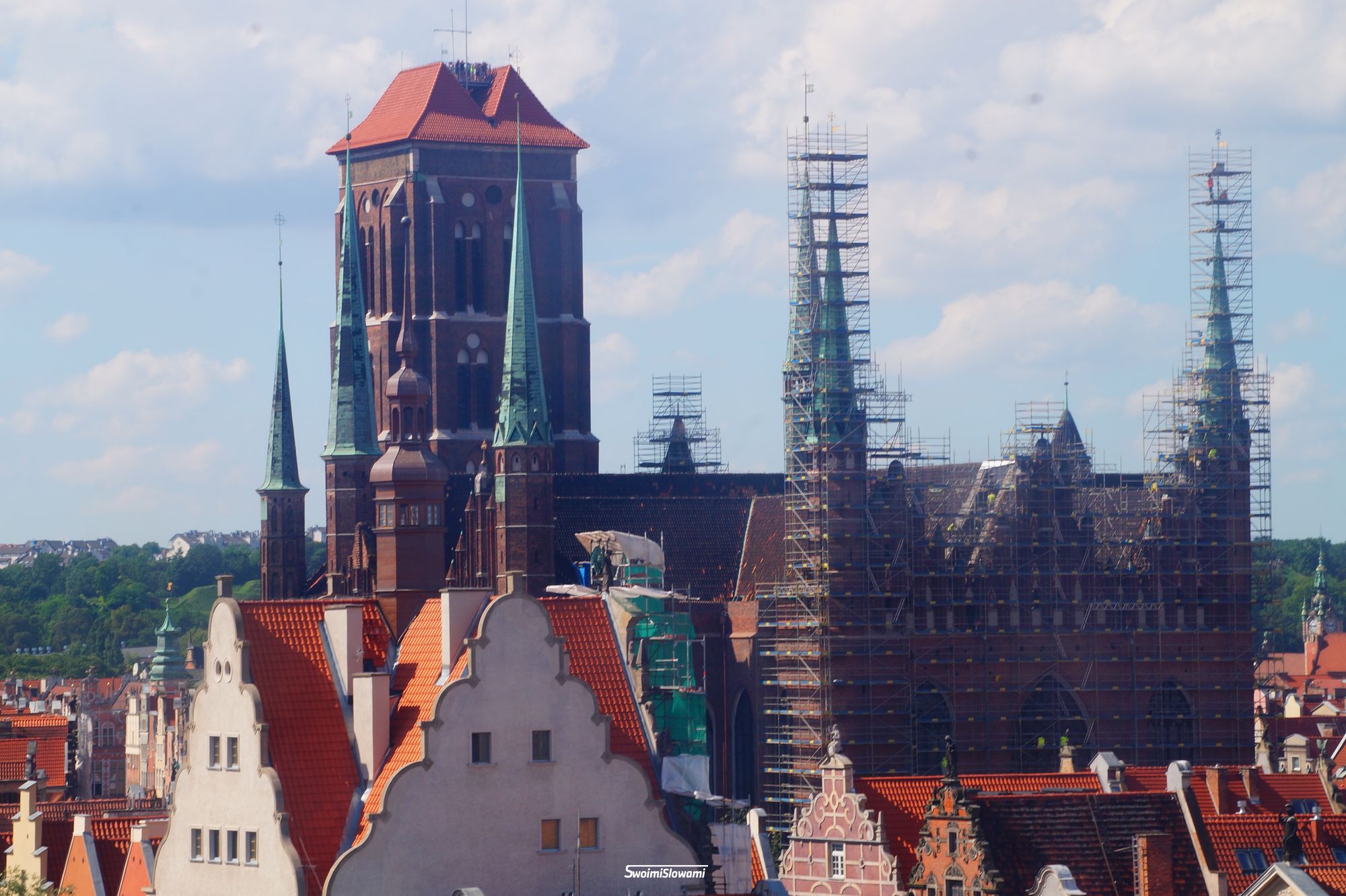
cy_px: 448
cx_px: 673
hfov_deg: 15.2
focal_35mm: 135
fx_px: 5044
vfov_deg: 10.1
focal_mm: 90
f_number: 16
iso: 100
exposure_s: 1/30
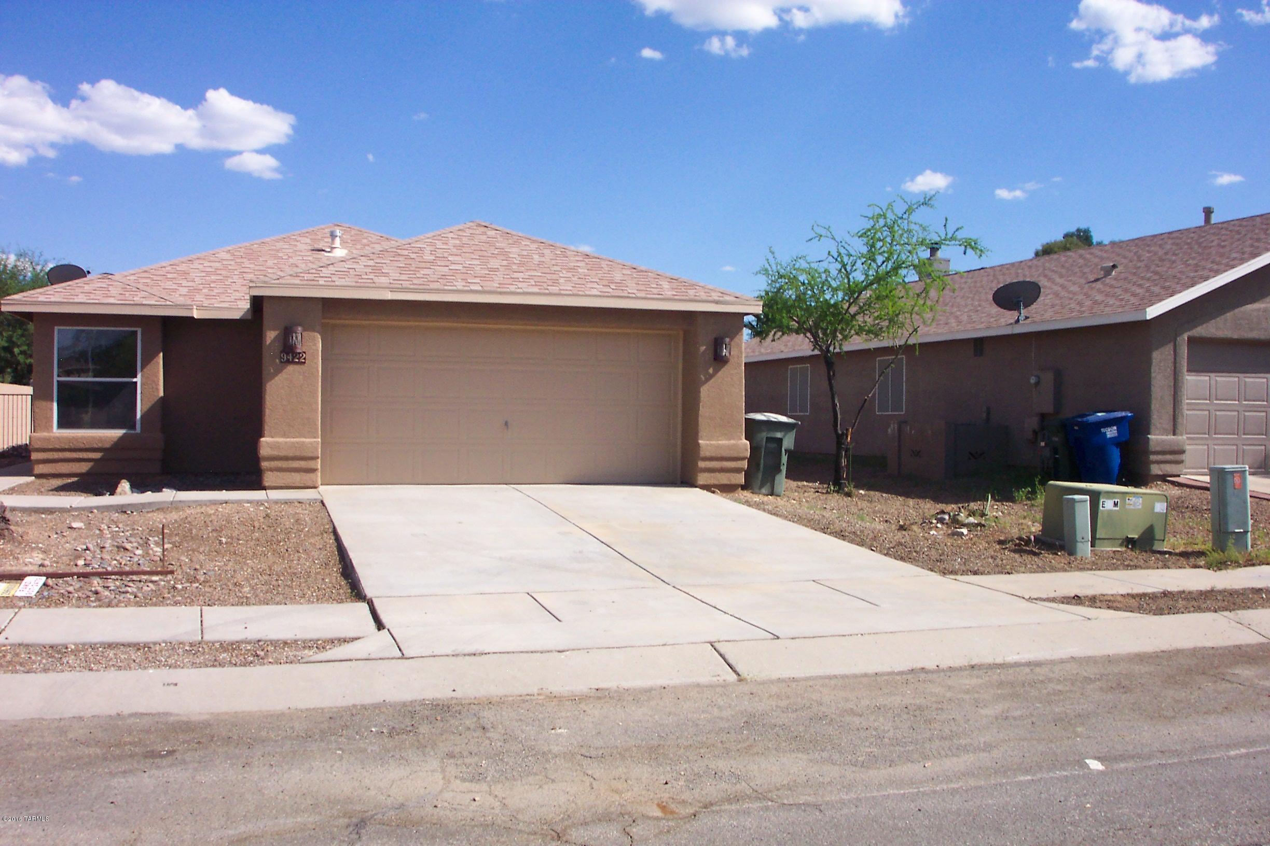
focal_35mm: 35
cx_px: 635
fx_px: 1235
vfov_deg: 37.9
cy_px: 423
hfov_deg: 54.4
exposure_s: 1/250
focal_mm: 7.5
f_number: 9.5
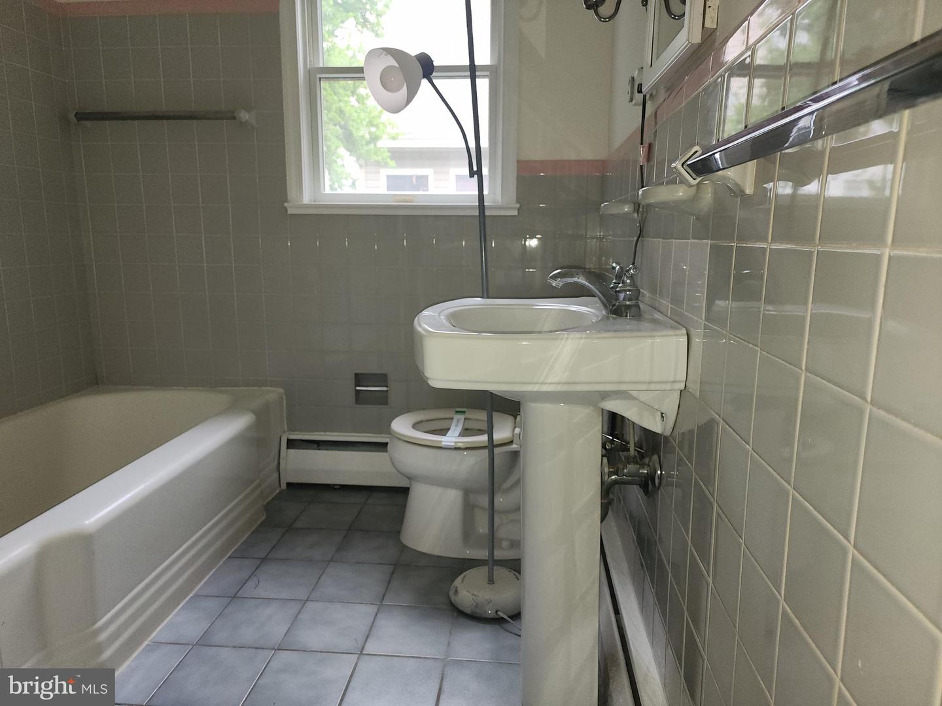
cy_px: 353
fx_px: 626
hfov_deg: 73.9
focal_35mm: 23
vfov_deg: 58.9
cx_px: 471
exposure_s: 1/40
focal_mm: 6.4
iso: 100
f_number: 1.8
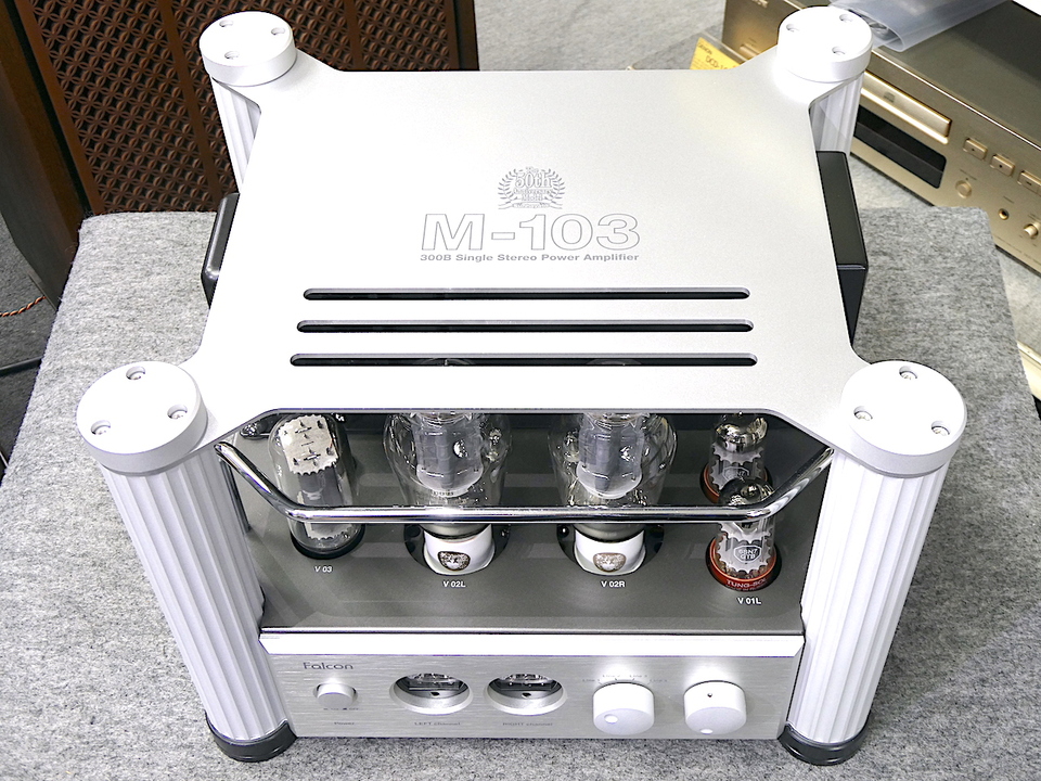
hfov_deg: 42.9
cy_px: 390
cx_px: 520
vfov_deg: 32.9
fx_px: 1323
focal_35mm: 44
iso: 100
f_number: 3.9
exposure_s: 1/5
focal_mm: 7.8
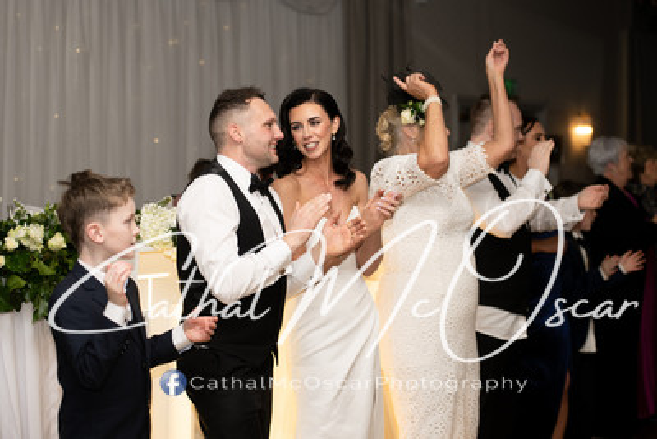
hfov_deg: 20.4
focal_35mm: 100
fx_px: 1826
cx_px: 328
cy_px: 220
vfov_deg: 13.7
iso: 400
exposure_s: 1/200
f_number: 2.8
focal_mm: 100
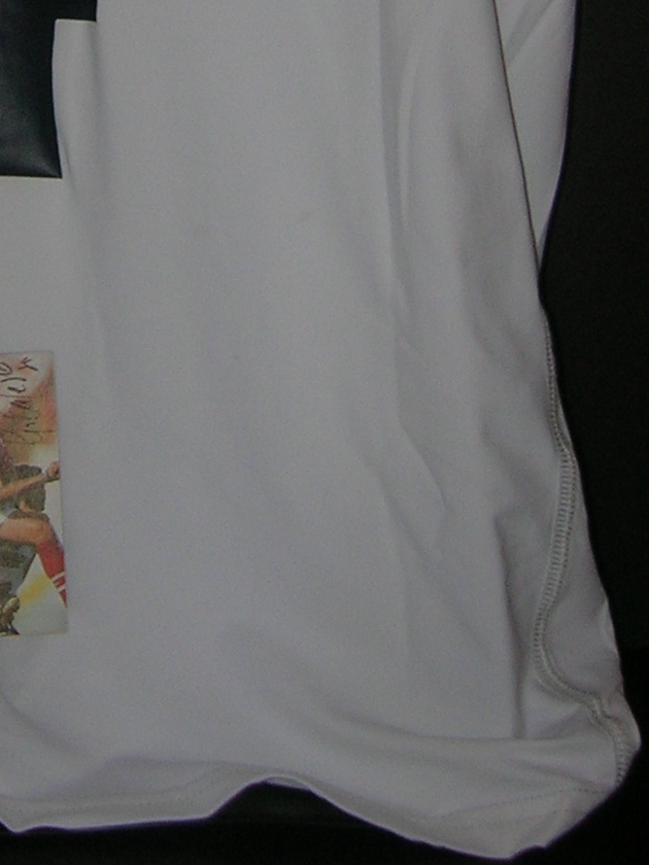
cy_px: -242
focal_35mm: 108
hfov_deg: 13.5
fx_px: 2700
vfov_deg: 17.2
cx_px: -52
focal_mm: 5.8
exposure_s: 1/60.1
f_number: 2.9
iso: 50
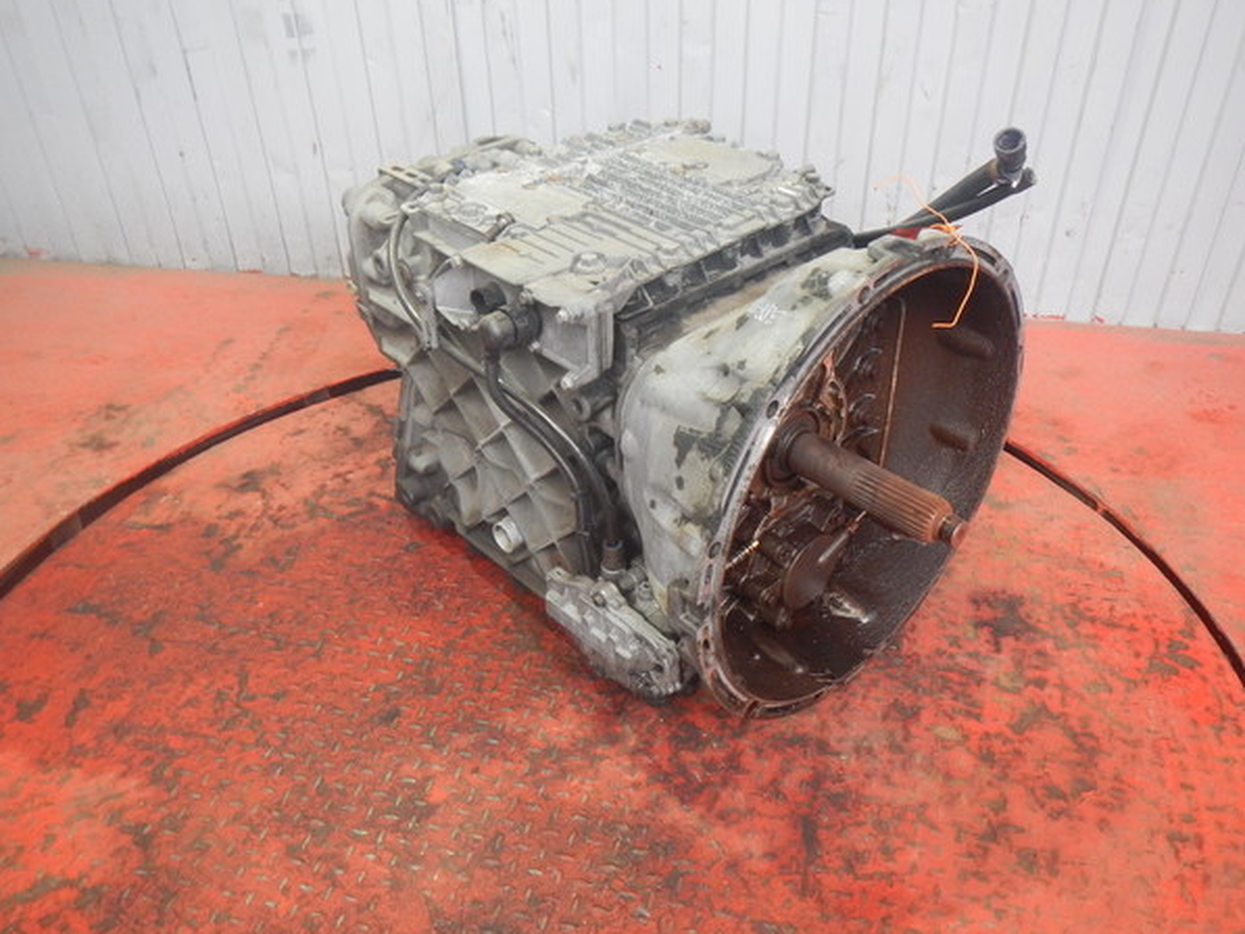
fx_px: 1079
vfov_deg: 46.8
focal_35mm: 30
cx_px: 663
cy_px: 438
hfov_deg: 59.9
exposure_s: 1/30
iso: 320
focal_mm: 5
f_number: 3.9
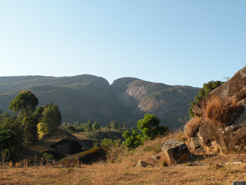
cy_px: 92
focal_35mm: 42
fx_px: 298
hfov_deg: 44.8
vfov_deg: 34.3
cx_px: 123
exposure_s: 1/183
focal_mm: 7.4
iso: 64
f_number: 5.6
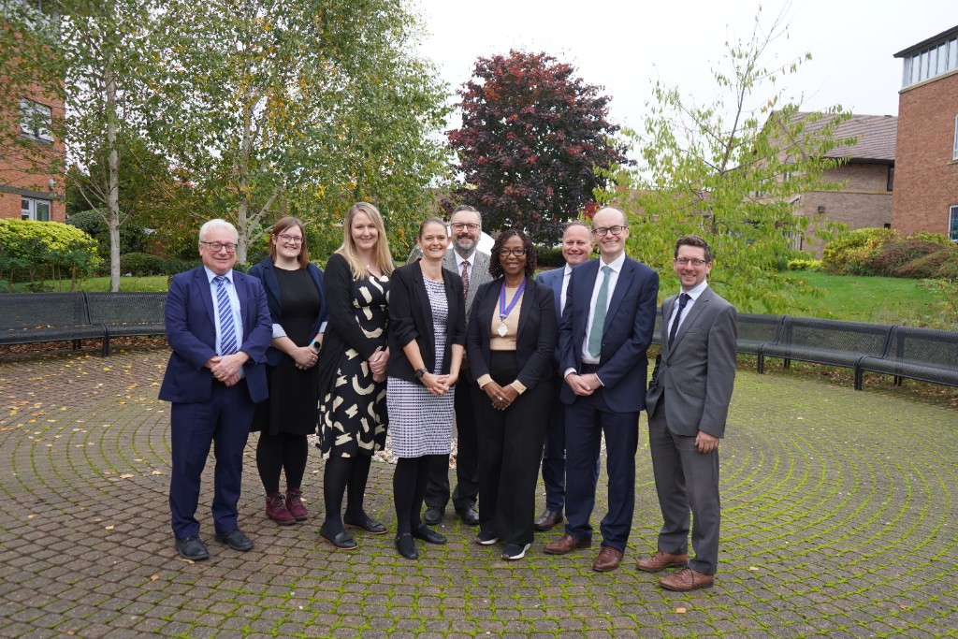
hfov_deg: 65.5
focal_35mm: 28
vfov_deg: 46.4
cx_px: 479
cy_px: 320
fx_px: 745
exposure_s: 1/160
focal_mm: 28
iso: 250
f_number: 4
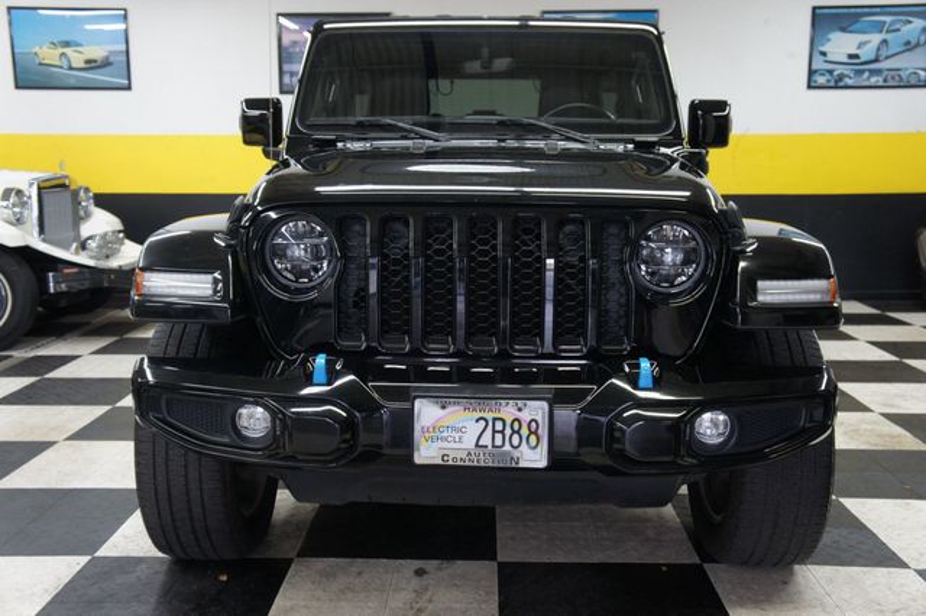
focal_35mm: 38
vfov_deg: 35.5
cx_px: 463
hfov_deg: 51.3
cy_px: 308
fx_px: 964
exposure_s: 1/40
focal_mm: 25
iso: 500
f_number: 4
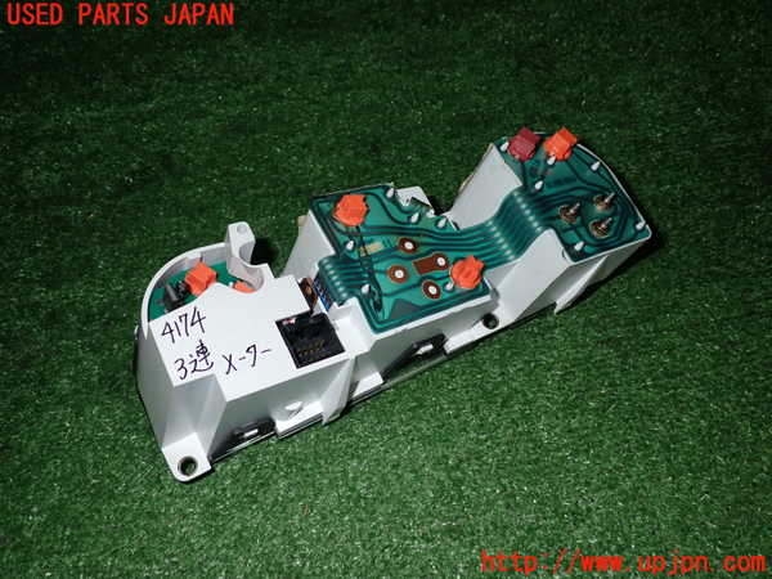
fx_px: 669
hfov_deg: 60.0
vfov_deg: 46.8
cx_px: 386
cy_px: 290
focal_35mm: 30
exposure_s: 1/30
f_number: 6.3
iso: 200
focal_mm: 5.4
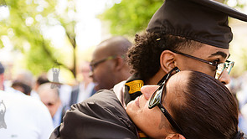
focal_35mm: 72
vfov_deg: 16.6
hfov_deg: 29.2
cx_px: 163
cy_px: 114
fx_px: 472
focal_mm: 35
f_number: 2.8
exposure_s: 1/160
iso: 100
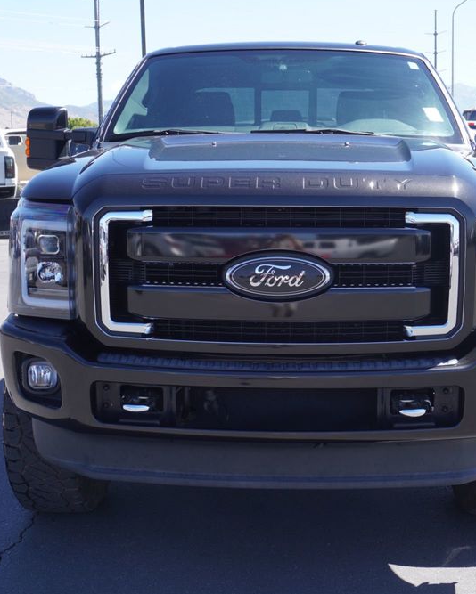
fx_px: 875
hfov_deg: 30.4
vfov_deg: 37.5
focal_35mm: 50
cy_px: 292
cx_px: 260
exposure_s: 1/125
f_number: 6.3
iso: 100
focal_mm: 23
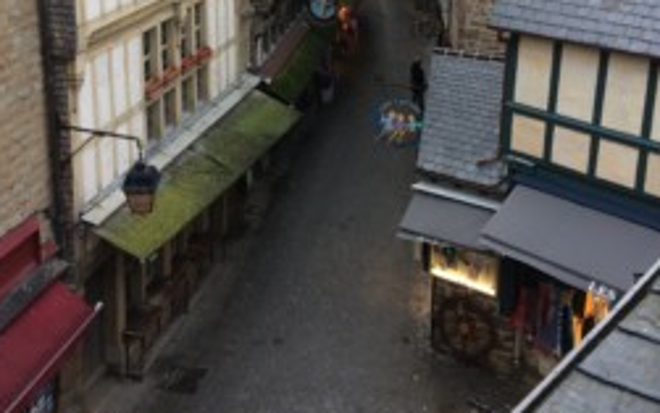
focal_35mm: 49
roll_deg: -0.1
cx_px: 323
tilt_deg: -18.7
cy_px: 53
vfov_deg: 25.6
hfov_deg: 41.0
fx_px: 882
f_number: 2.2
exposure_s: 1/50
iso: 32
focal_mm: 4.15
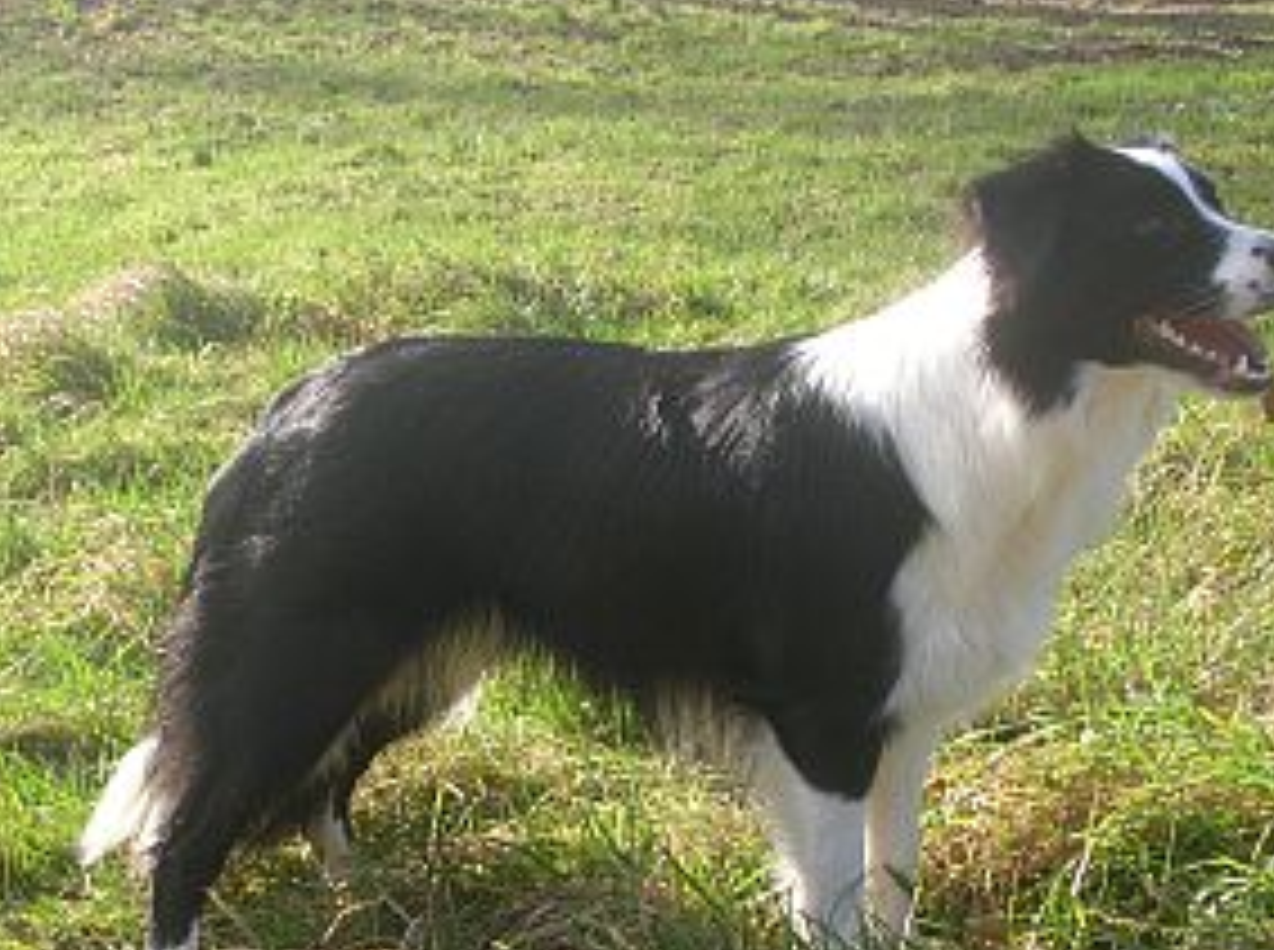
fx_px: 3012
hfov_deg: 23.9
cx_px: 675
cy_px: 561
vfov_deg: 17.9
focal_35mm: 82
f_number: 3.5
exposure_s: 1/244
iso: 50
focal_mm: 9.6
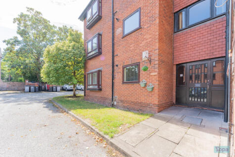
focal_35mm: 14
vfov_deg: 81.2
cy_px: 78
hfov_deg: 104.2
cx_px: 118
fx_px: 91
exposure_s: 1/100
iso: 100
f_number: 6.3
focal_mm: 14
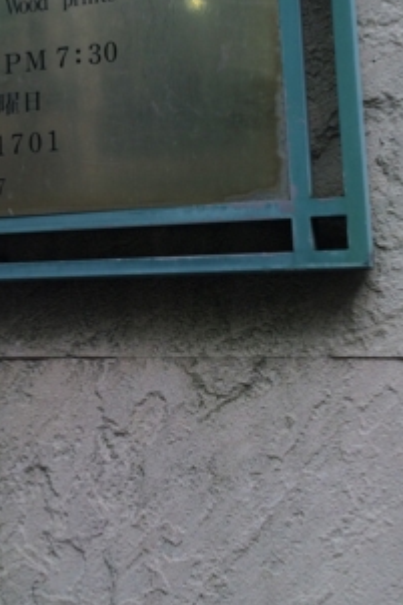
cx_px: -10
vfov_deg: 30.8
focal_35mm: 64
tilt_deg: +12.0
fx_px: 1076
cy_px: 144
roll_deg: +1.4
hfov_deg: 20.5
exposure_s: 1/216
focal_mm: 4.15
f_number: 2.2
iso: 32
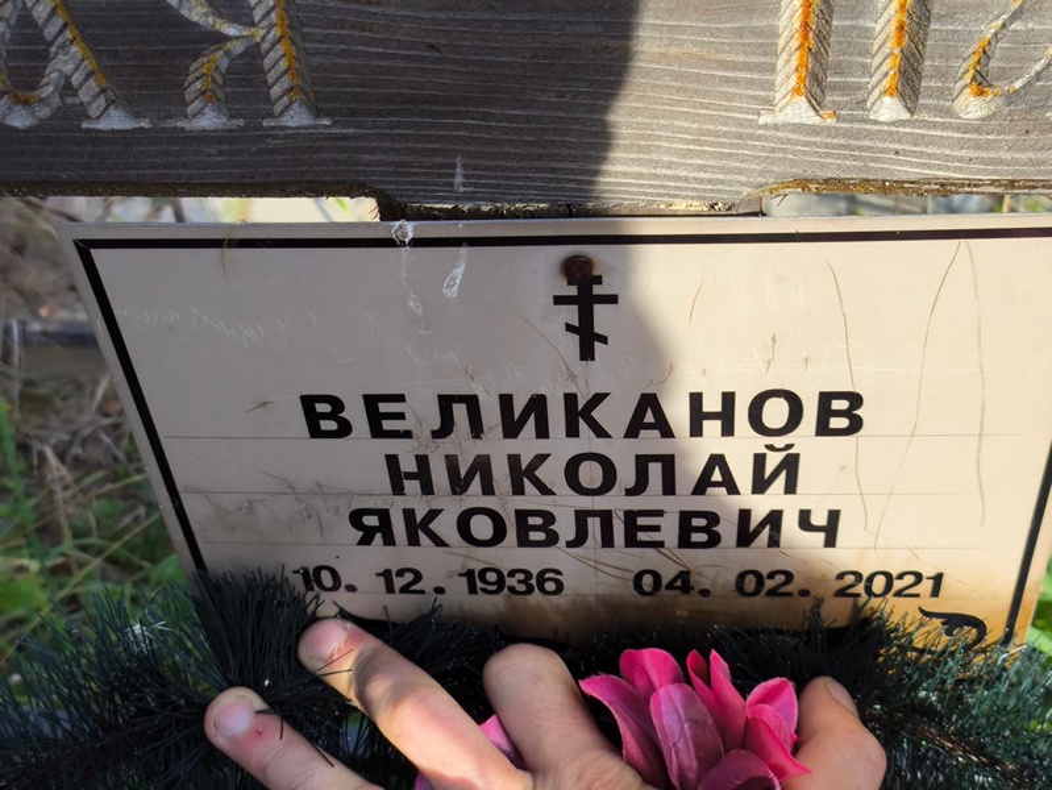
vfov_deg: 29.1
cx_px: 526
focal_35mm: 50
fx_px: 1520
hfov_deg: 38.2
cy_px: 395
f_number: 1.7
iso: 50
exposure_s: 1/532
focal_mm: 4.71
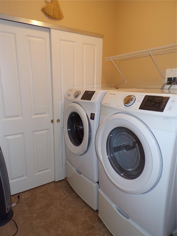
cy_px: 118
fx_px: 164
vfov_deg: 71.6
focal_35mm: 24
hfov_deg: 56.8
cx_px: 88
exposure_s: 1/60
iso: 200
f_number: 3
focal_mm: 4.3
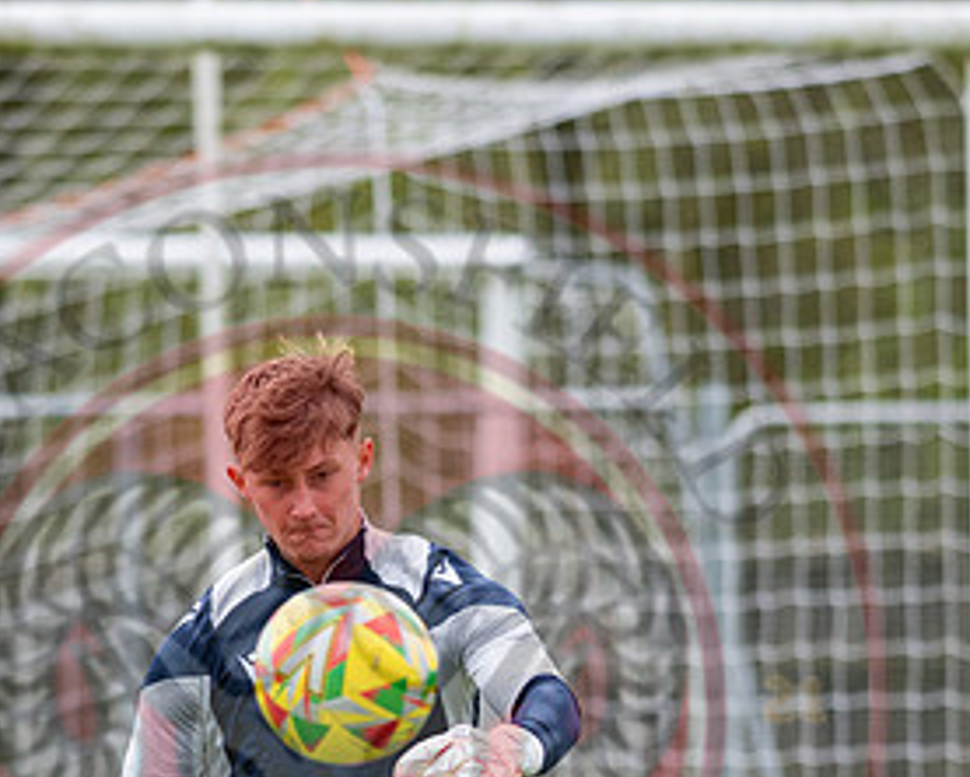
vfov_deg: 2.9
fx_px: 15427
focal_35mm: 537
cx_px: 411
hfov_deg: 3.6
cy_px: 768
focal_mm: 135
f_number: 2
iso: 400
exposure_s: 1/8000
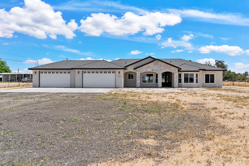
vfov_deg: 47.9
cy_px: 83
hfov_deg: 67.4
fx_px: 187
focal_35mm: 27
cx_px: 124
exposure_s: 1/2500
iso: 640
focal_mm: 18
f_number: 8
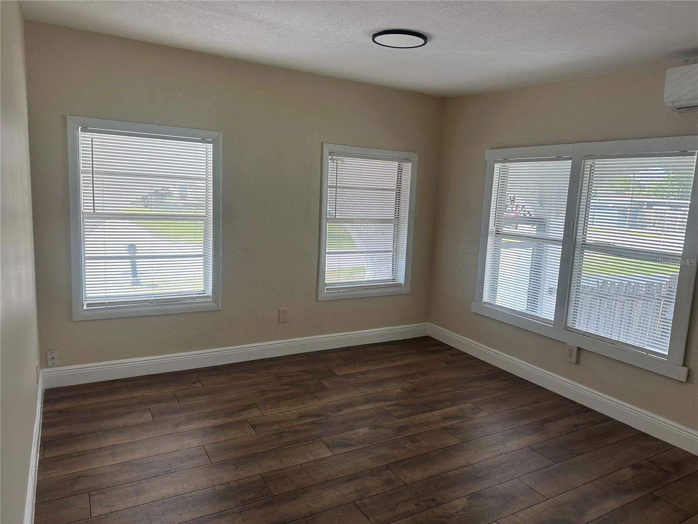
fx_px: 484
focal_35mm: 24
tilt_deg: -6.9
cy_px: 262
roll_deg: -2.4
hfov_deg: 71.6
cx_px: 349
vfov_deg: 56.8
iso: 80
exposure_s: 1/288
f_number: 1.78
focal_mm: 6.86
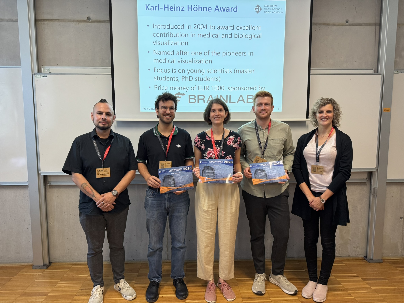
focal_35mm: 24
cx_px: 202
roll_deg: +0.1
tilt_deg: -4.9
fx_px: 280
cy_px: 152
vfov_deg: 56.8
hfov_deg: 71.6
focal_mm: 6.76
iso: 250
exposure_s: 1/60
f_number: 1.78
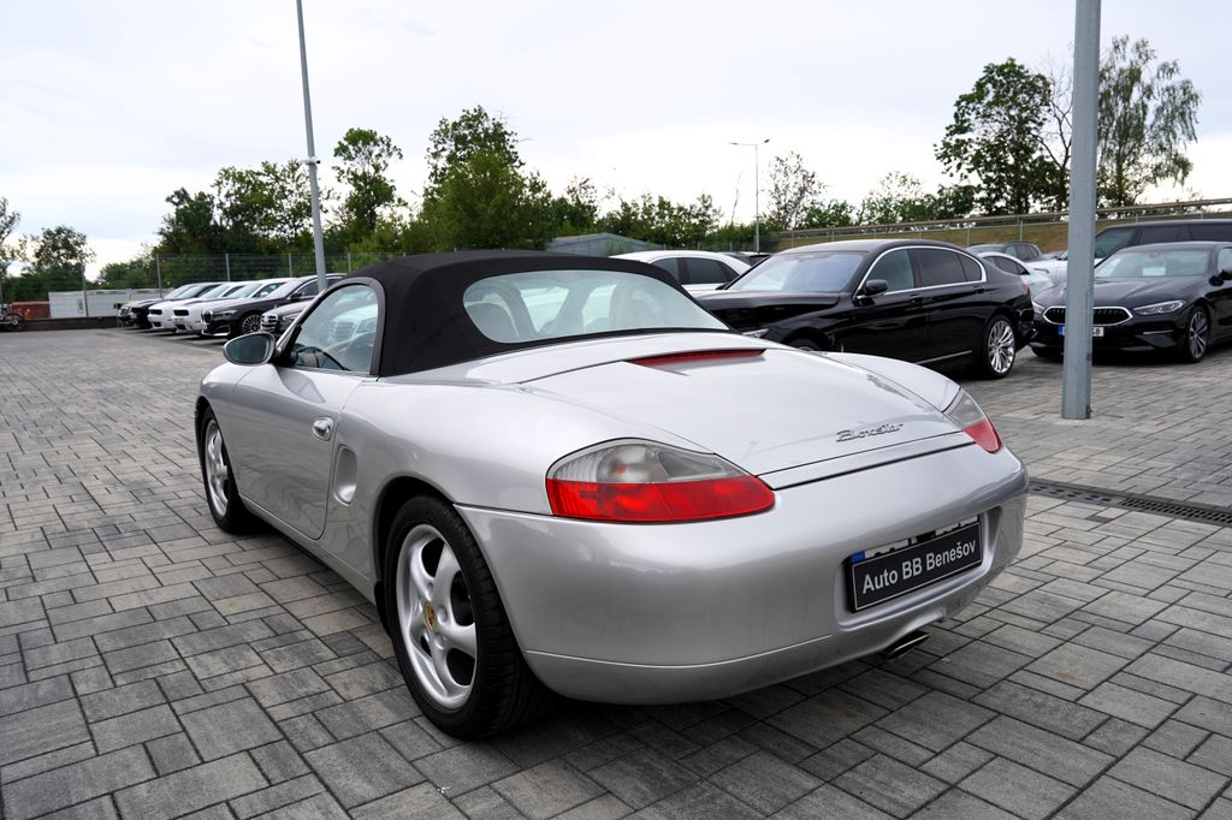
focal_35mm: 24
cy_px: 410
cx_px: 616
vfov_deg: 53.1
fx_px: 821
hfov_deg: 73.8
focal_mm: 24
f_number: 6.3
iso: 100
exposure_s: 1/160
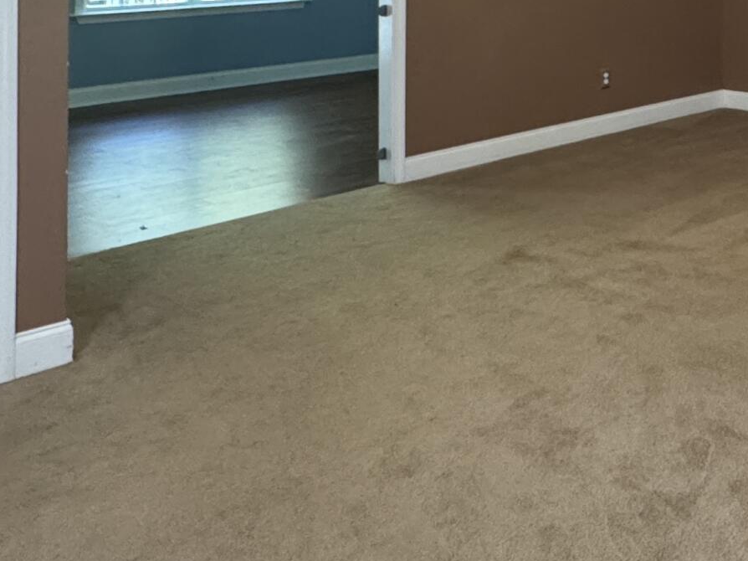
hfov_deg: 35.7
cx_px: 780
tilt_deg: -0.1
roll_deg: +0.1
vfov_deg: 27.5
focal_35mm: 47
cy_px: -94
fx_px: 1015
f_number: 2.2
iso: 400
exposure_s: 1/60
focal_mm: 2.22
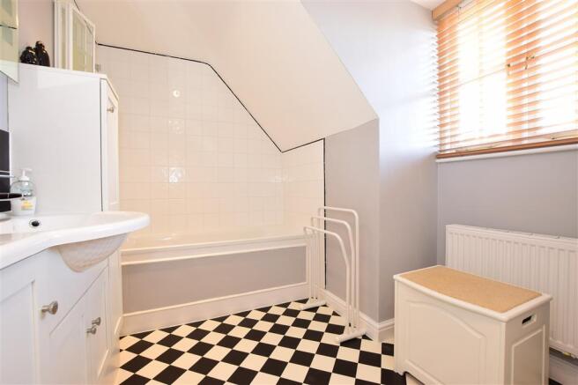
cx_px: 289
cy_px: 192
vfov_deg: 77.3
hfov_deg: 100.4
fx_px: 241
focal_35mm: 15
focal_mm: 10
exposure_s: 1/6
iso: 400
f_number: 8
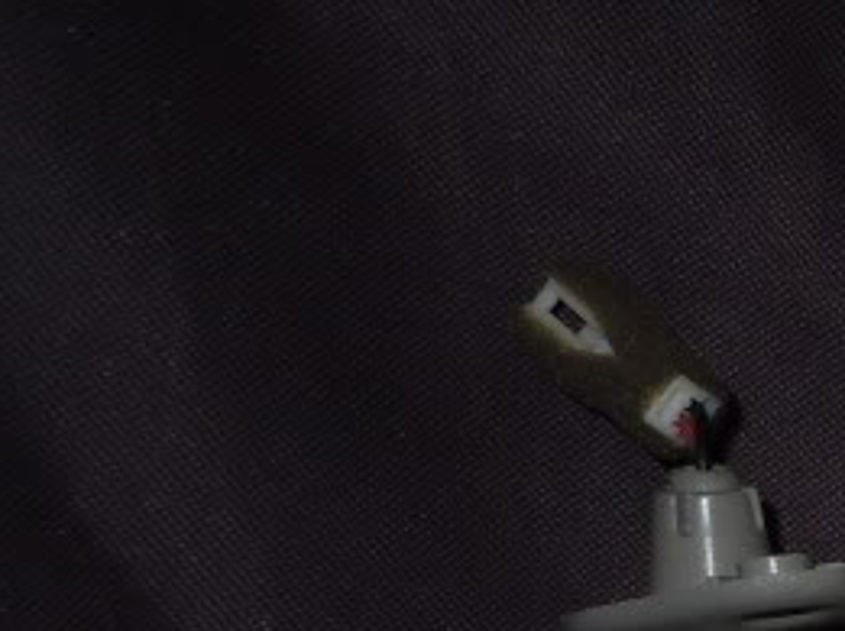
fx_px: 2681
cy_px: 977
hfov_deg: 15.1
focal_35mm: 110
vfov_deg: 12.7
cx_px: 1596
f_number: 3.7
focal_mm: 5
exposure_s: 1/25
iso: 160
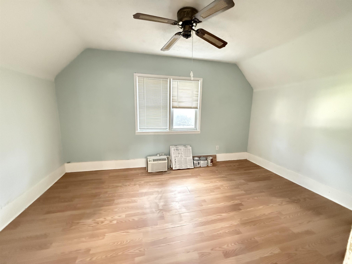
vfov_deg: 85.7
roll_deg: -1.0
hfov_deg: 102.1
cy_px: 132
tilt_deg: -9.6
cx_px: 176
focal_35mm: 14
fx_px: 142
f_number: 2.2
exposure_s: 1/40
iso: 1600
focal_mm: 2.22
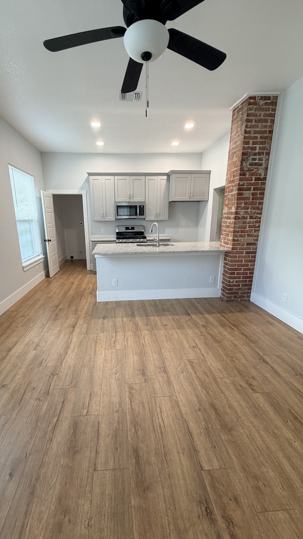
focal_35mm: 16
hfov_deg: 66.8
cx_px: 133
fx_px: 229
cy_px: 278
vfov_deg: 99.3
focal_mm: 2.22
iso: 250
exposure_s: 1/120
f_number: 2.2
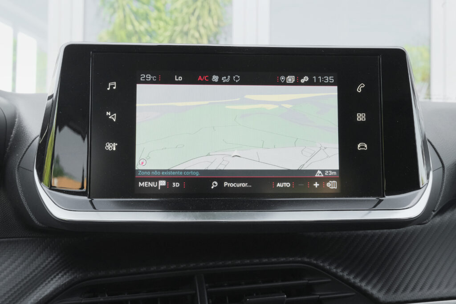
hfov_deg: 47.4
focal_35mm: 41
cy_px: 152
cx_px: 228
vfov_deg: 32.6
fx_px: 519
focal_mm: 27.1
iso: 2000
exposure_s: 1/60
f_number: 9
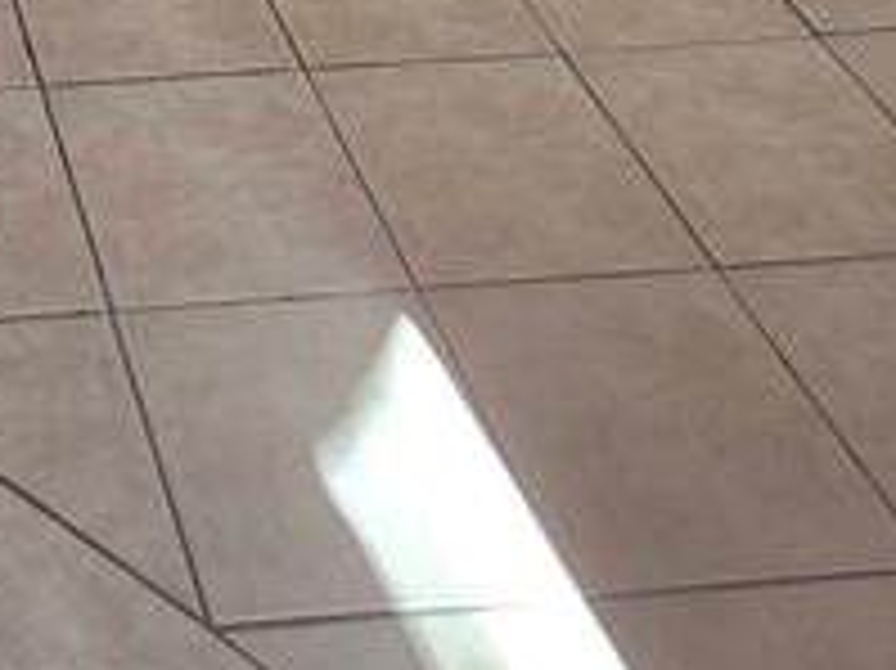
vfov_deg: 14.2
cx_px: -284
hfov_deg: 24.9
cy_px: -967
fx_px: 1733
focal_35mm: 67
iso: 160
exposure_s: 1/120
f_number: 1.9
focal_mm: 2.2
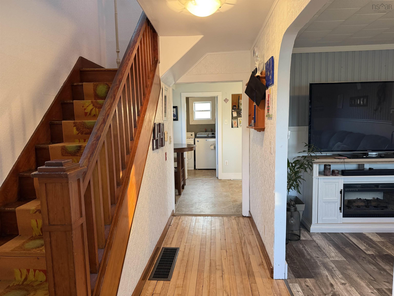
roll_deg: +1.4
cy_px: 148
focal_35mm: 24
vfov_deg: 56.8
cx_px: 197
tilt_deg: -5.8
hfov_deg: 71.6
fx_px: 273
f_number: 1.78
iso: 200
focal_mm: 6.76
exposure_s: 1/60
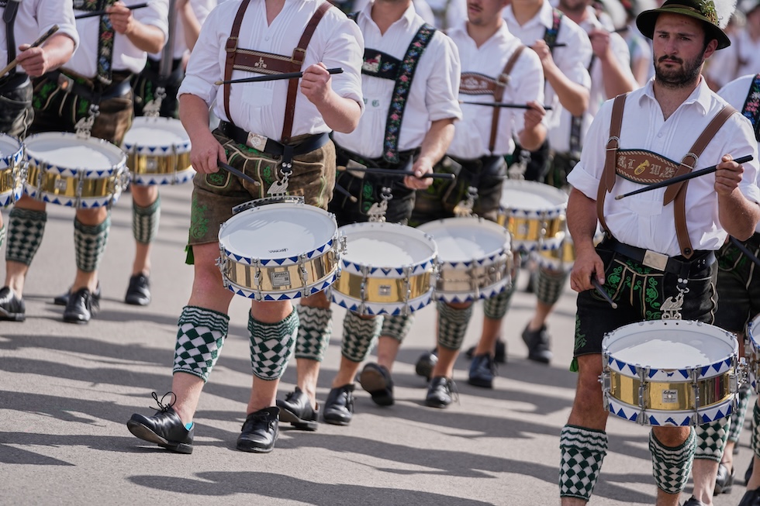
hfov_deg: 10.3
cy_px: 253
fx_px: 4221
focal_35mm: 200
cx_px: 380
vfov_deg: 6.9
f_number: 2.8
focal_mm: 200
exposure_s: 1/1600
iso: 100
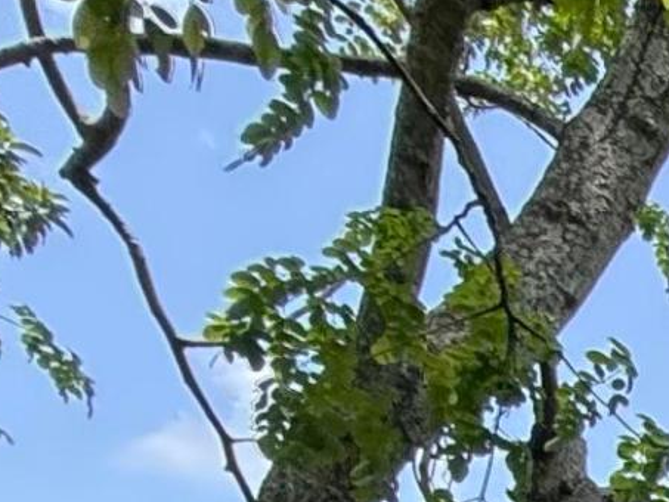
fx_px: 1720
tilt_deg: -6.7
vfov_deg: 12.4
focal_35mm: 89
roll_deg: -1.1
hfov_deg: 12.6
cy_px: 1274
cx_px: 1845
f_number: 2.2
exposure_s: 1/424
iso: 64
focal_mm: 2.22
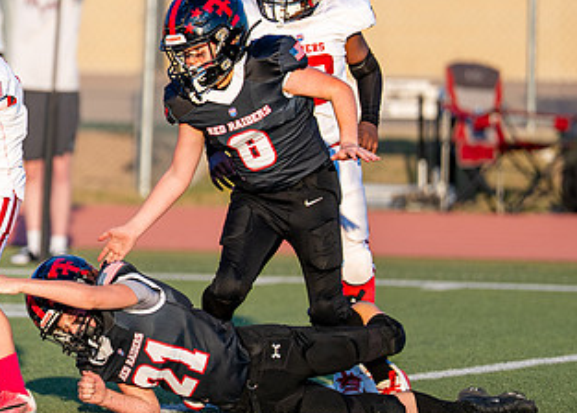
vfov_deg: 2.3
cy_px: 71
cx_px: -84
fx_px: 10249
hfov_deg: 3.2
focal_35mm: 625
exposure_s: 1/1000
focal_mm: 200
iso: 100
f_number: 2.8
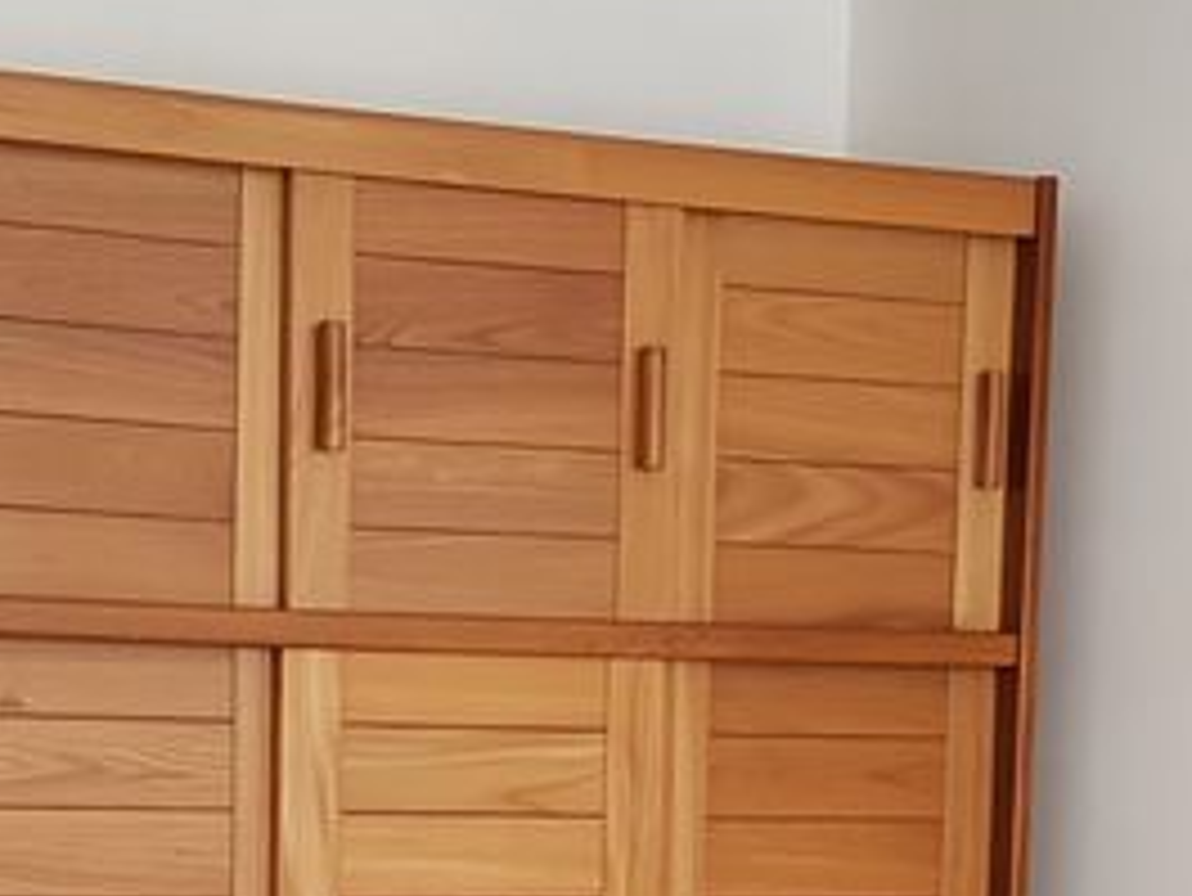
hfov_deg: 20.0
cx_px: 517
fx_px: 3376
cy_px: 1198
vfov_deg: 14.4
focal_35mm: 98
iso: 125
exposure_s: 1/50
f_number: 1.7
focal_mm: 4.2
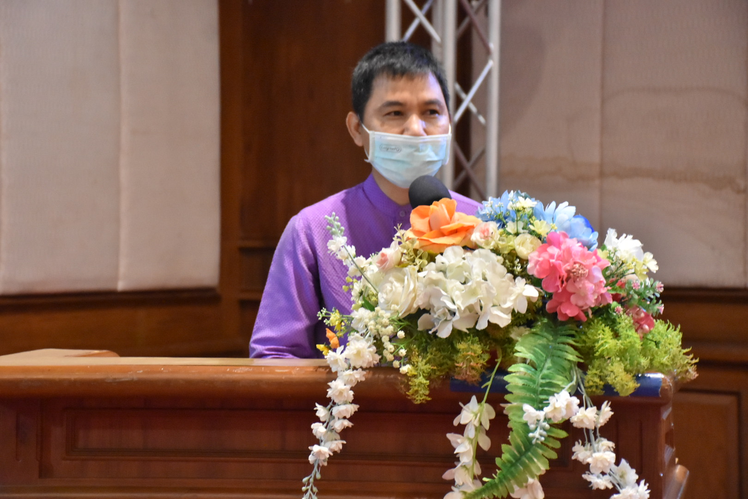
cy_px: 250
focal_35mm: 93
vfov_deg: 14.7
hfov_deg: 21.9
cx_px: 374
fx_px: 1932
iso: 3200
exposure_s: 1/25
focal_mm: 62
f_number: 5
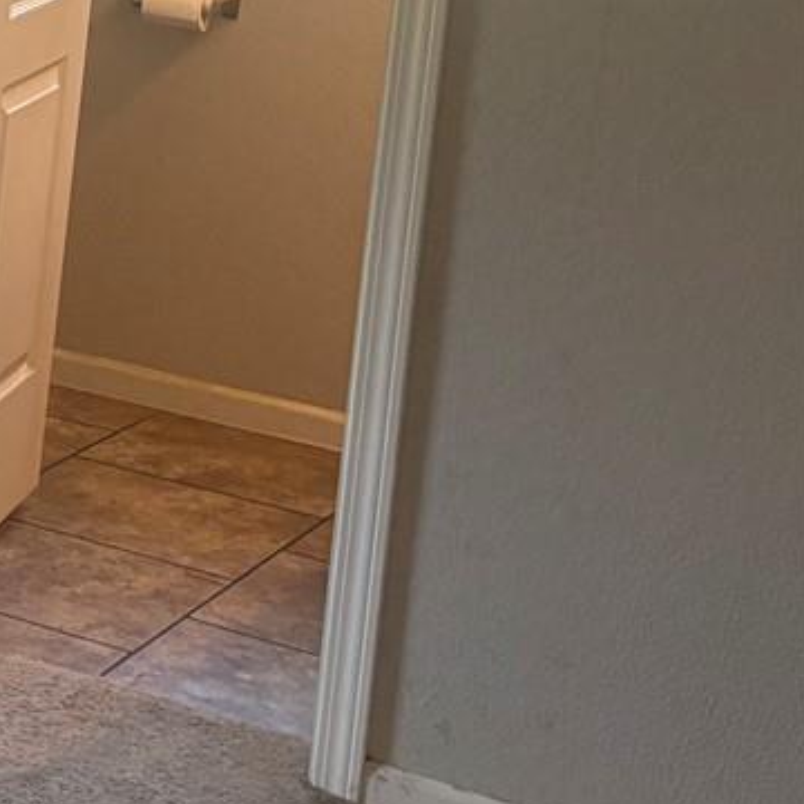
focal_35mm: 102
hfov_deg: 13.6
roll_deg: -2.3
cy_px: -22
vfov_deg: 16.7
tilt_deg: -6.1
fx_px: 2680
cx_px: -974
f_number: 1.6
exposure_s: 1/120
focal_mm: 5.96
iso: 160
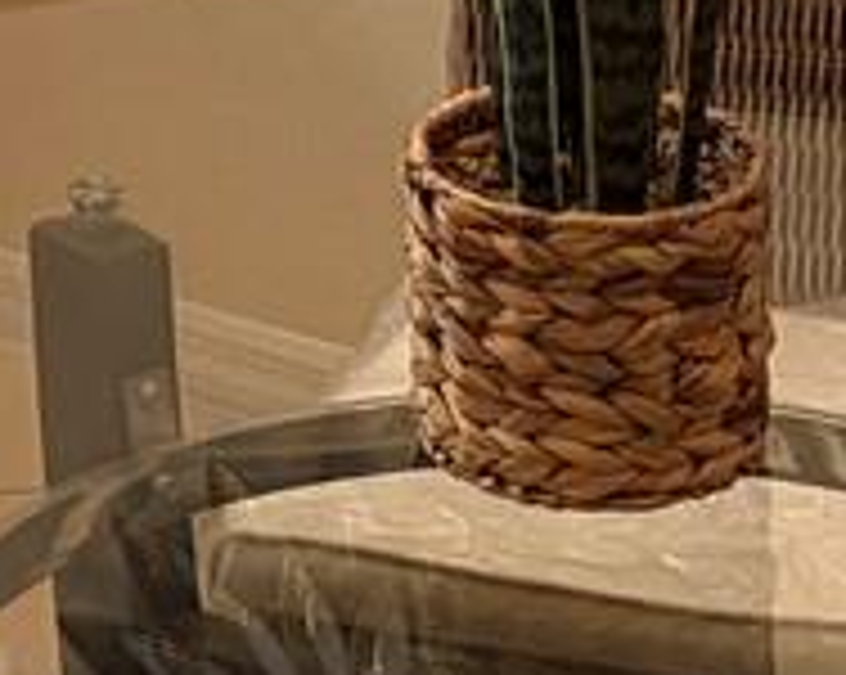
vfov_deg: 6.8
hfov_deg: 8.5
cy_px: -958
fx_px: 5403
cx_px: -796
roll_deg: +3.9
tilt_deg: -10.5
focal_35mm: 216
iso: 250
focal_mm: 5.96
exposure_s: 1/60
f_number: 1.6
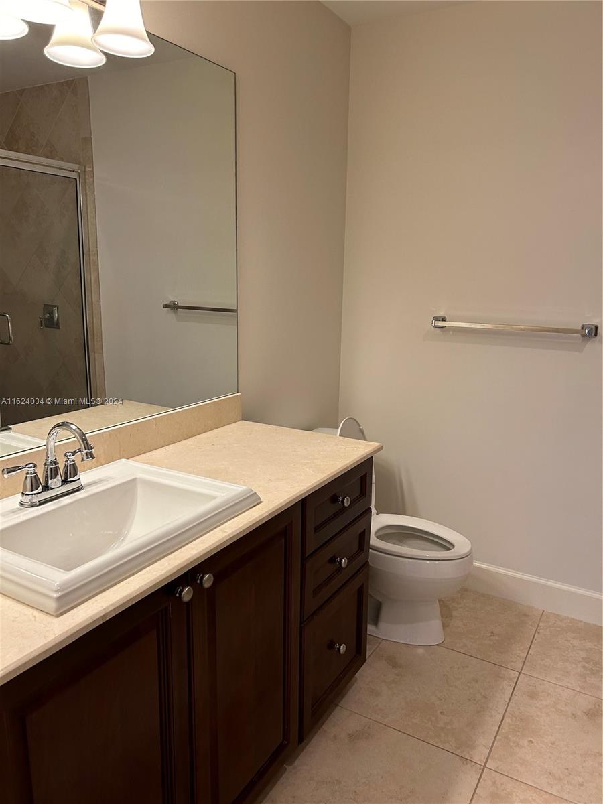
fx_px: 604
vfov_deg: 67.3
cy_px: 402
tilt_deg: -12.6
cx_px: 302
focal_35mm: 26
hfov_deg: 53.1
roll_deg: -1.2
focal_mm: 5.7
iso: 100
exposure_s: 1/120
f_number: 1.5
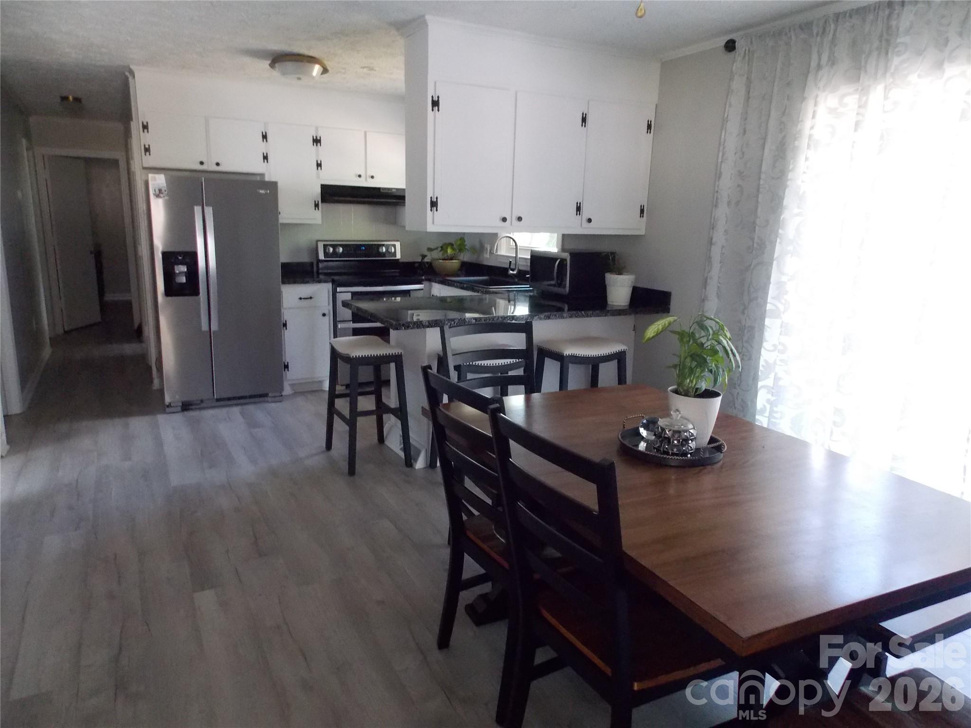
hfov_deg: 71.6
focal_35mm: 24
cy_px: 364
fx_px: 673
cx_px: 486
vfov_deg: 56.8
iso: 400
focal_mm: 4.3
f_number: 3.1
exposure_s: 1/20
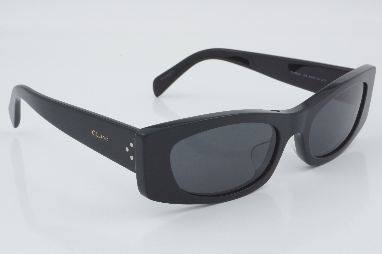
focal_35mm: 82
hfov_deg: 24.6
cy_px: 127
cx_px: 191
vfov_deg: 16.6
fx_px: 875
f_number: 32
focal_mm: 55
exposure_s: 1/3
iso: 100
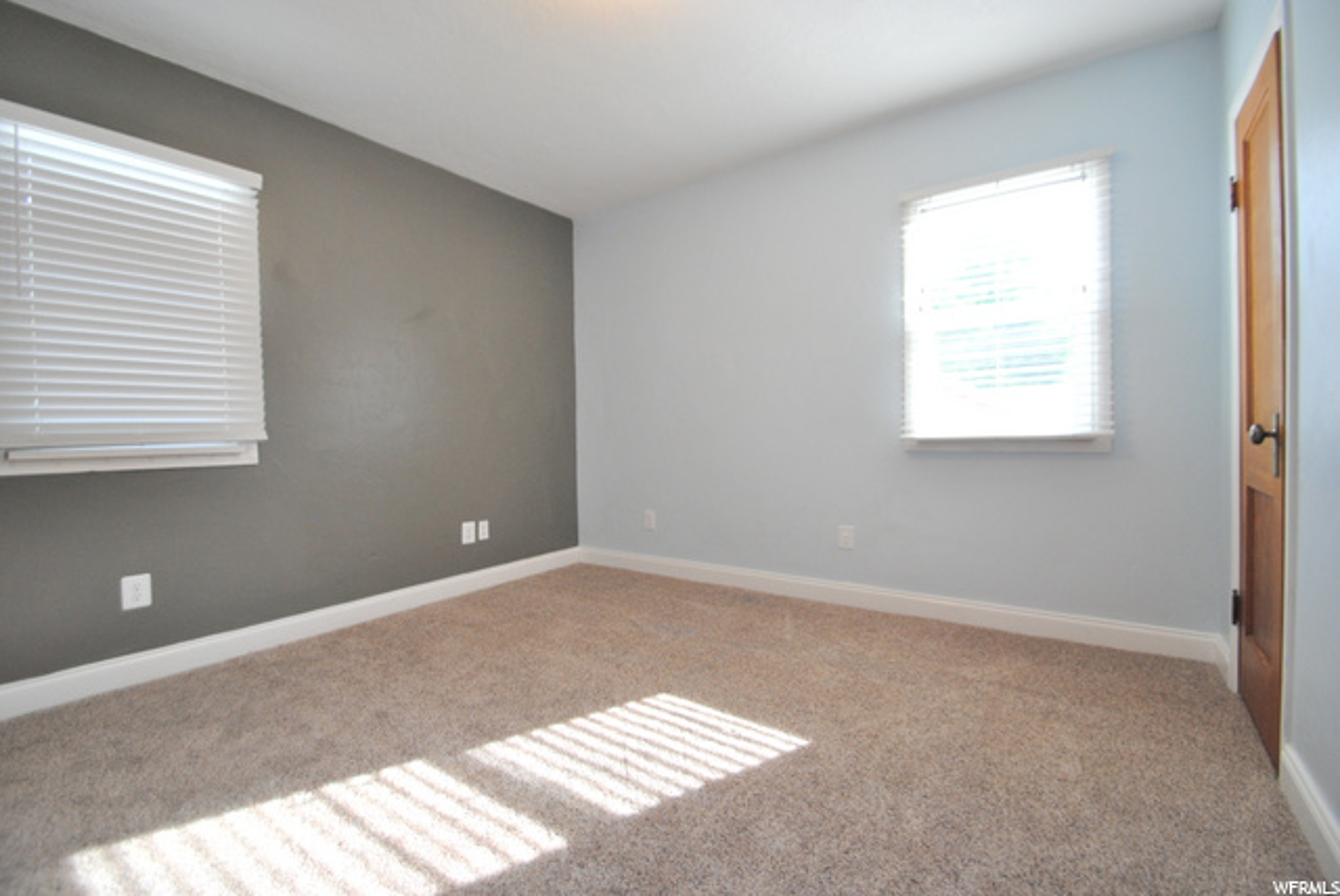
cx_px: 670
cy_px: 448
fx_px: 559
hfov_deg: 100.3
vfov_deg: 77.4
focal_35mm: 15
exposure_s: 1/125
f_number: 4
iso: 400
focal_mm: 10
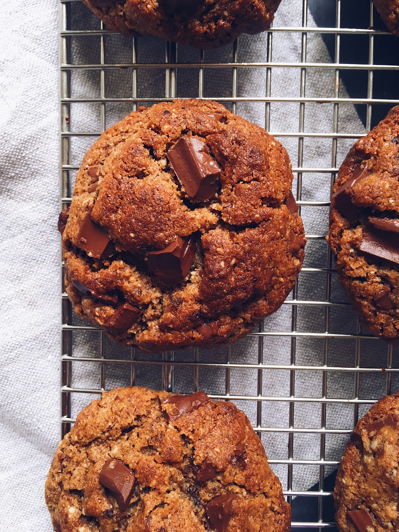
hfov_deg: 48.2
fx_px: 446
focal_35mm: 29
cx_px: 200
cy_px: 266
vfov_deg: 61.7
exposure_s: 1/33
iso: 50
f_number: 2.2
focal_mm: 4.15
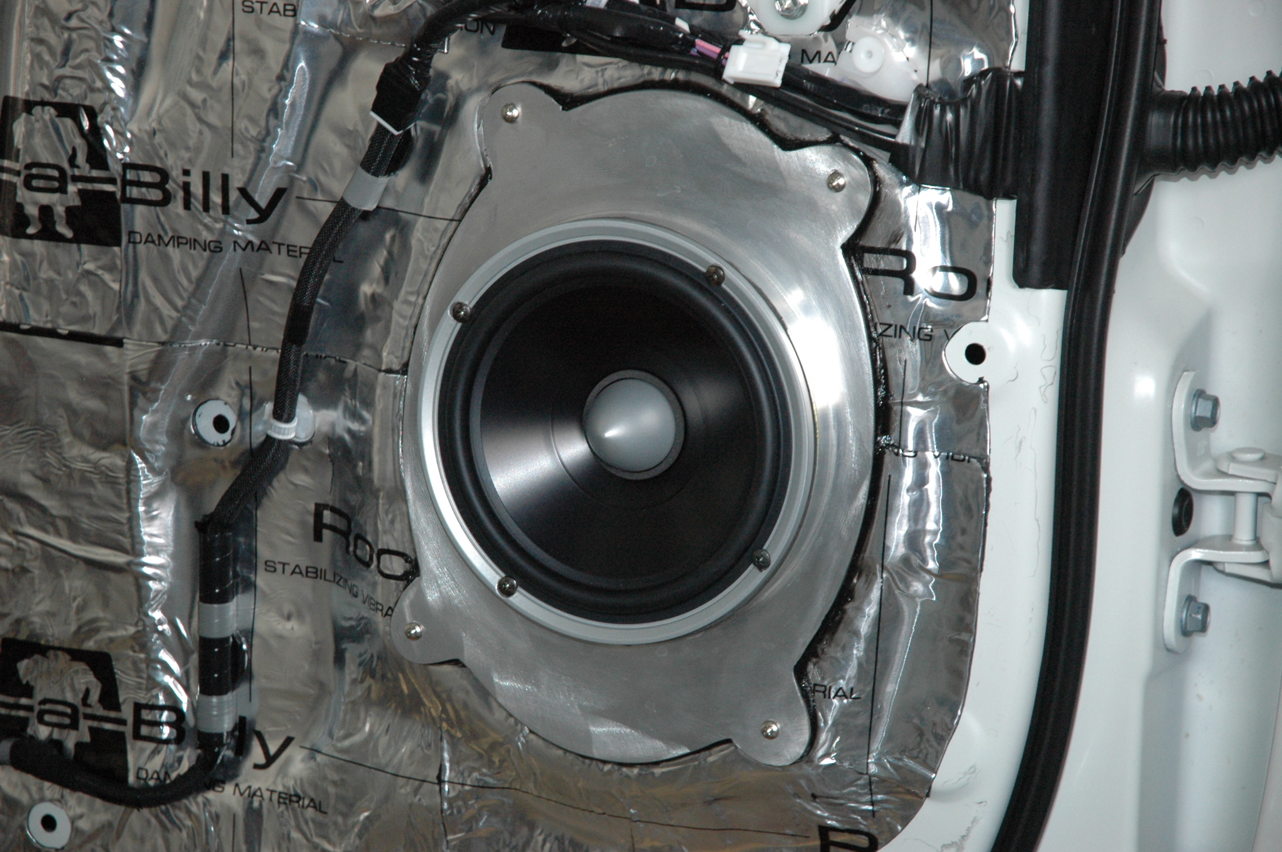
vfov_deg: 13.0
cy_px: 426
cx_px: 641
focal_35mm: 105
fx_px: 3735
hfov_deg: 19.5
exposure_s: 1/80
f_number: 4.5
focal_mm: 70
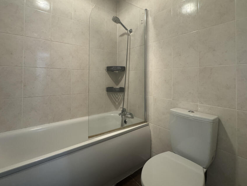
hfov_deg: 91.0
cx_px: 121
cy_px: 76
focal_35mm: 17
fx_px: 121
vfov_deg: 74.1
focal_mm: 2.22
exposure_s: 1/50
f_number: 2.2
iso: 320
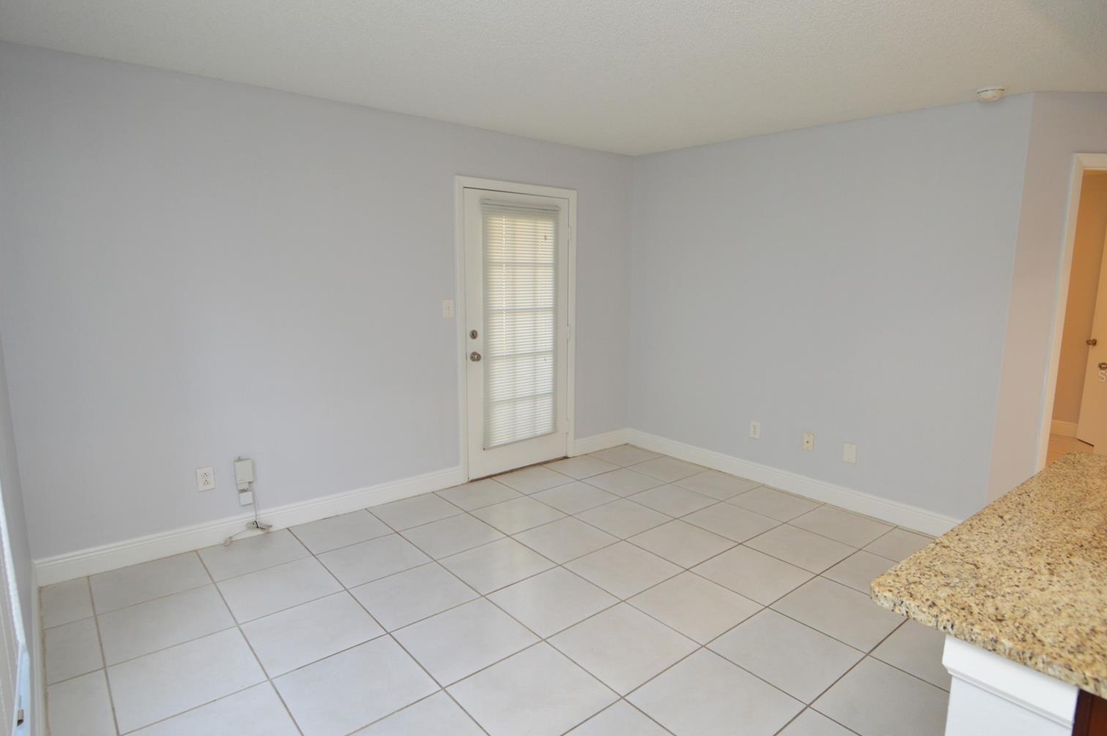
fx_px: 584
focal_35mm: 19
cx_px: 579
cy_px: 376
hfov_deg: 86.9
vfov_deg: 64.4
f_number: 4
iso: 400
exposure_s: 1/60
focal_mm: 12
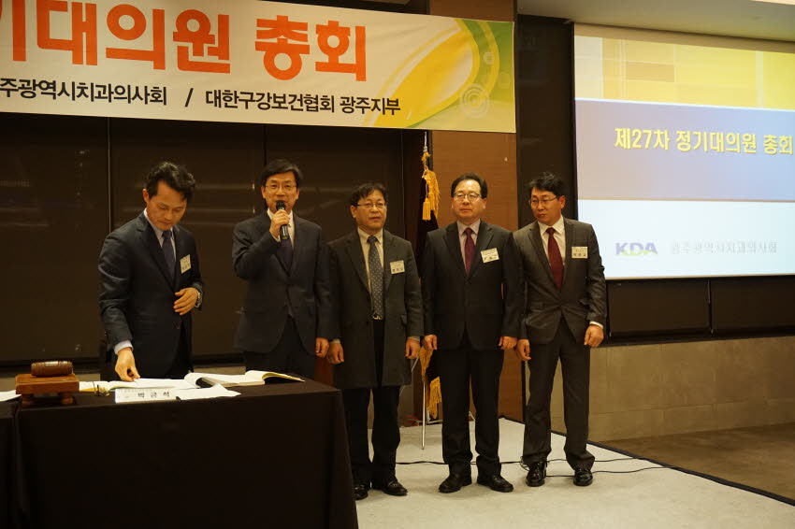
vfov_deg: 34.2
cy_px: 264
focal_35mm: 39
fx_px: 861
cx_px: 398
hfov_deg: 49.6
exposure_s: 1/125
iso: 3200
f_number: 4.5
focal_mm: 26
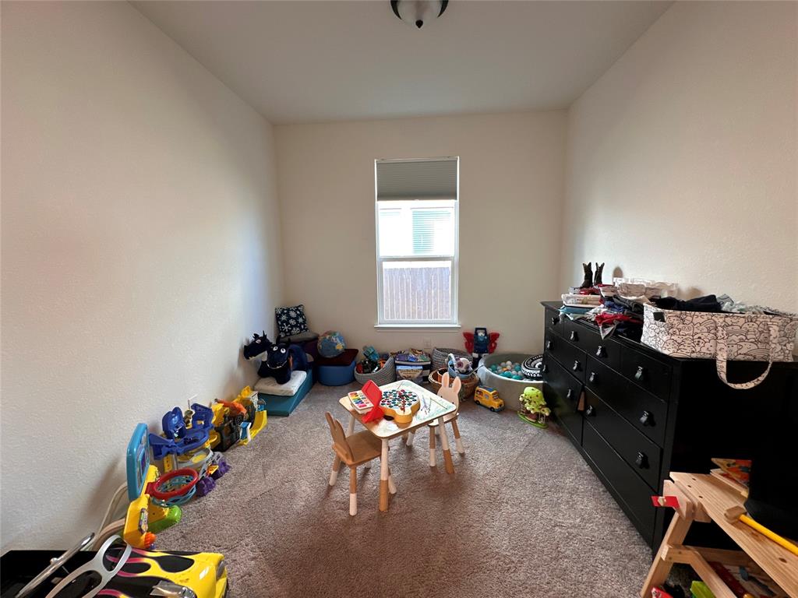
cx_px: 399
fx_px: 323
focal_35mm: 14
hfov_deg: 102.1
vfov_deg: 85.7
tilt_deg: -8.4
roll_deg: +0.7
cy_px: 299
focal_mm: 2.22
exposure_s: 1/60
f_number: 2.2
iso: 200
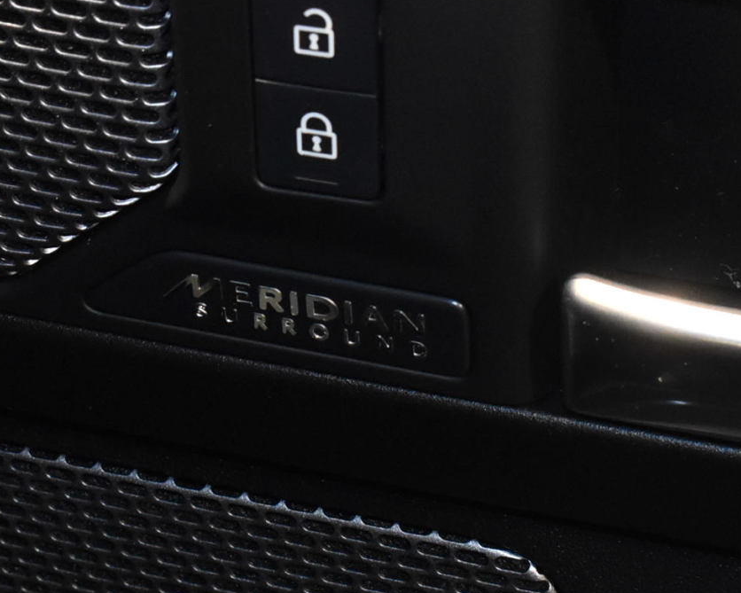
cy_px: 419
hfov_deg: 13.9
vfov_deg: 11.2
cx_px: 234
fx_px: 3027
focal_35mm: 138
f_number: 8
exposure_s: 1/60
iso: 2800
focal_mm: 32
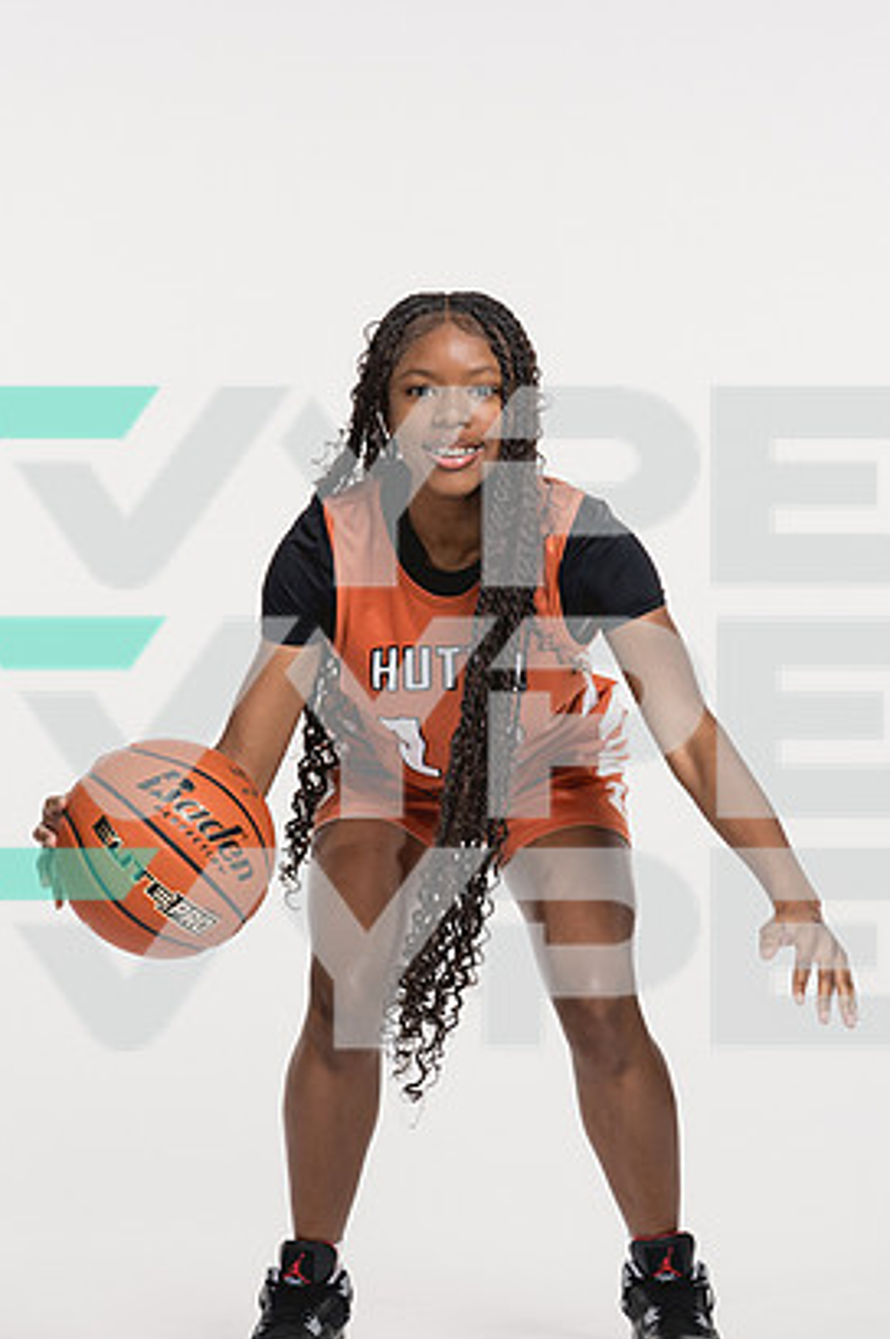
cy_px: 720
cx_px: 435
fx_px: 3751
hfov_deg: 13.5
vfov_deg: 20.2
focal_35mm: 101
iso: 640
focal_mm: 61
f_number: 5.6
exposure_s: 1/250
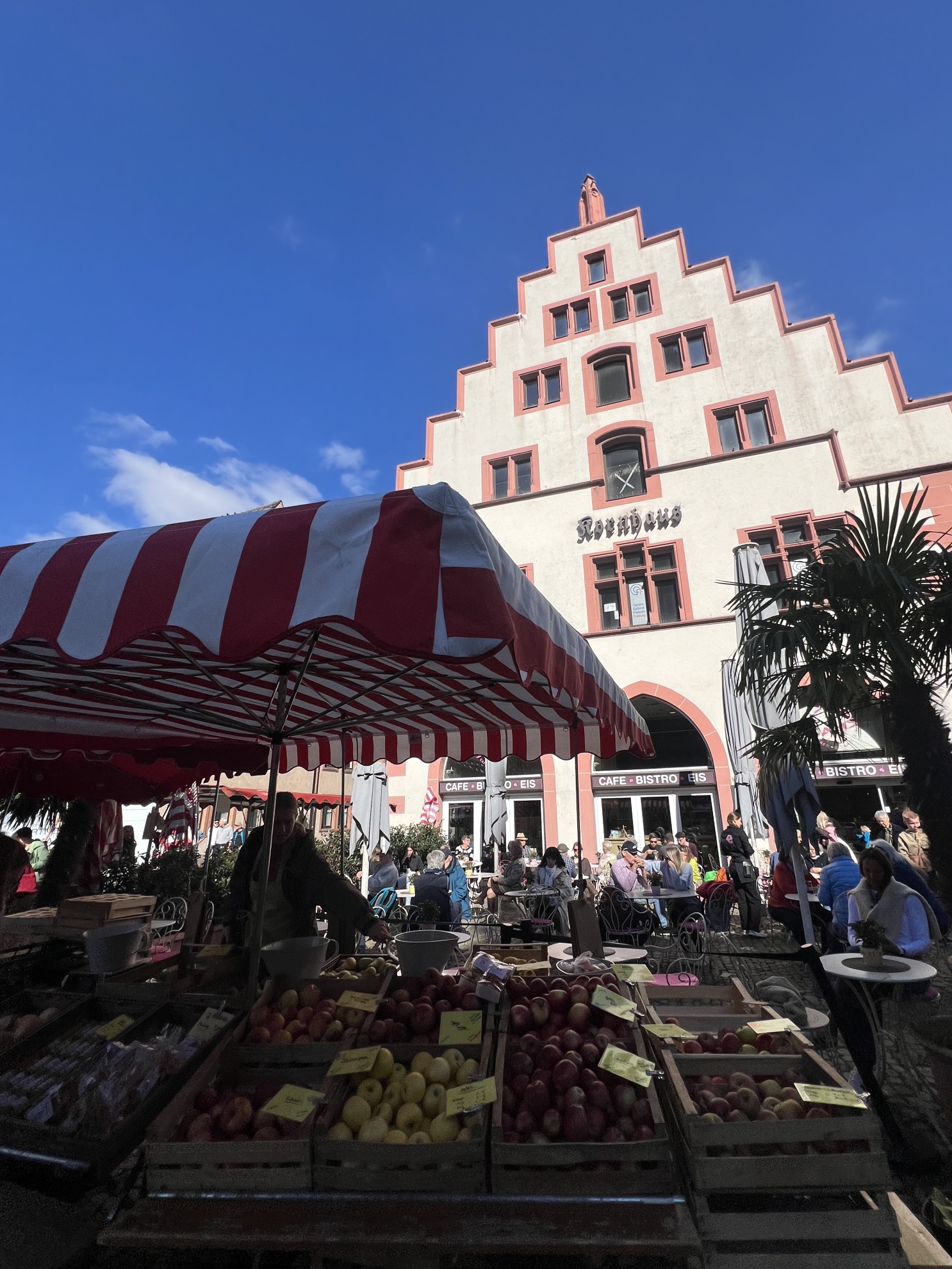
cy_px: 631
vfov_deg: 102.1
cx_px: 504
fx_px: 513
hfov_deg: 85.6
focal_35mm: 14
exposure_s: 1/3125
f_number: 1.8
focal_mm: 1.57
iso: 32
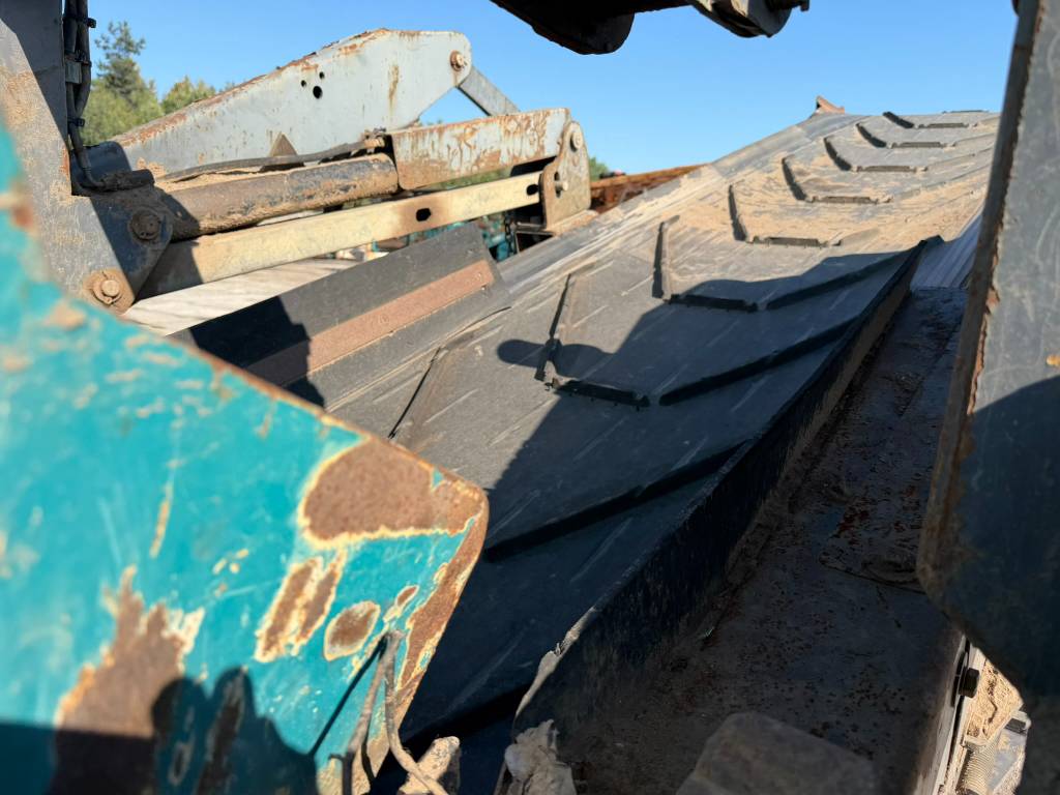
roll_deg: -2.6
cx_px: 530
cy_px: 398
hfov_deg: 71.6
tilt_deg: -11.8
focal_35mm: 24
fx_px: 735
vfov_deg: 56.8
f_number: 1.78
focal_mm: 6.76
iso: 80
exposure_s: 1/2703
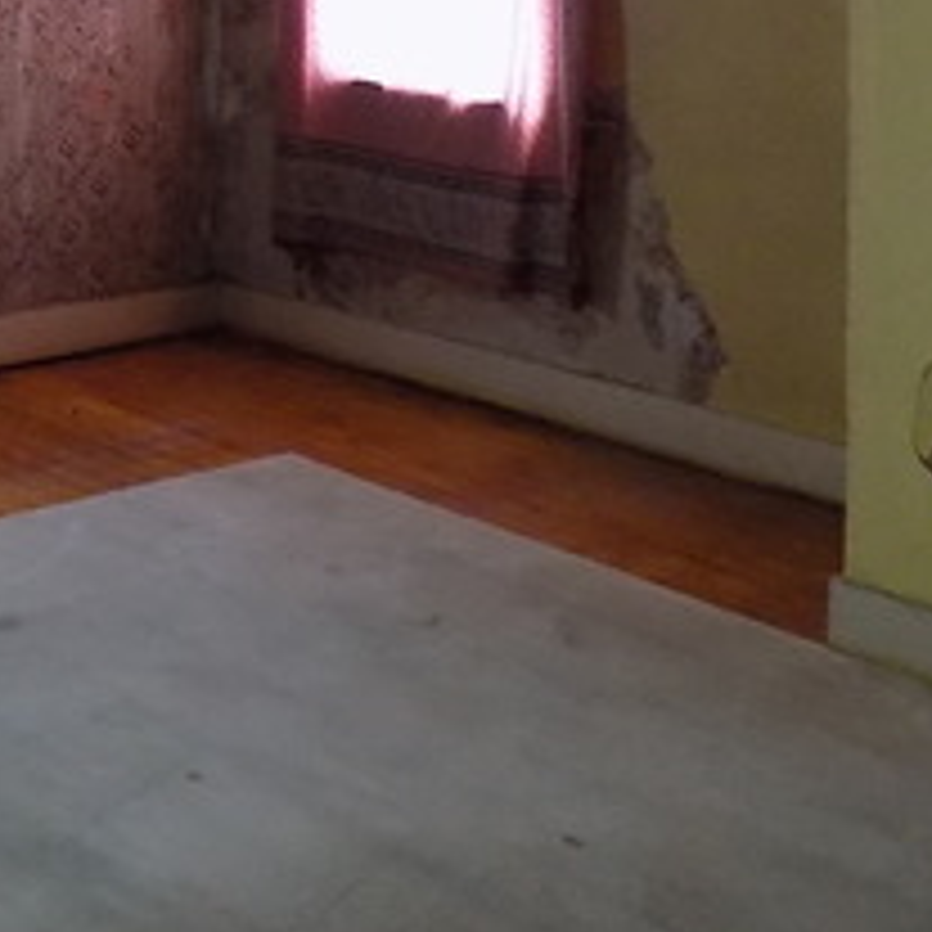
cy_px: -23
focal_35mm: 63
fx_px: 1919
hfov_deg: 22.4
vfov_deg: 25.8
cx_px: -468
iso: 400
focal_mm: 4
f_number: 3.1
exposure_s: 1/13
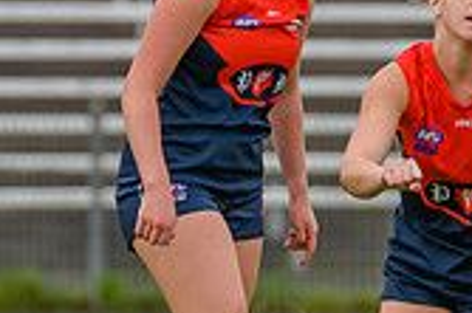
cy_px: 237
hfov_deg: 0.9
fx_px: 30754
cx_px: 398
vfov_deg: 0.6
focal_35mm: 2348
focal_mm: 420
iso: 800
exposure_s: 1/2000
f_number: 5.6
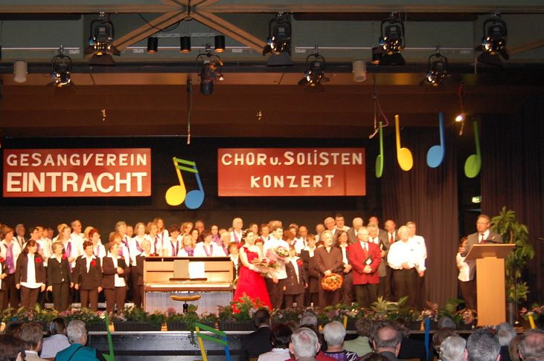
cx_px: 172
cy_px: 237
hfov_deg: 31.6
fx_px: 951
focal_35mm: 63
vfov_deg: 21.5
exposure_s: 1/60
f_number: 4.2
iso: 800
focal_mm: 30
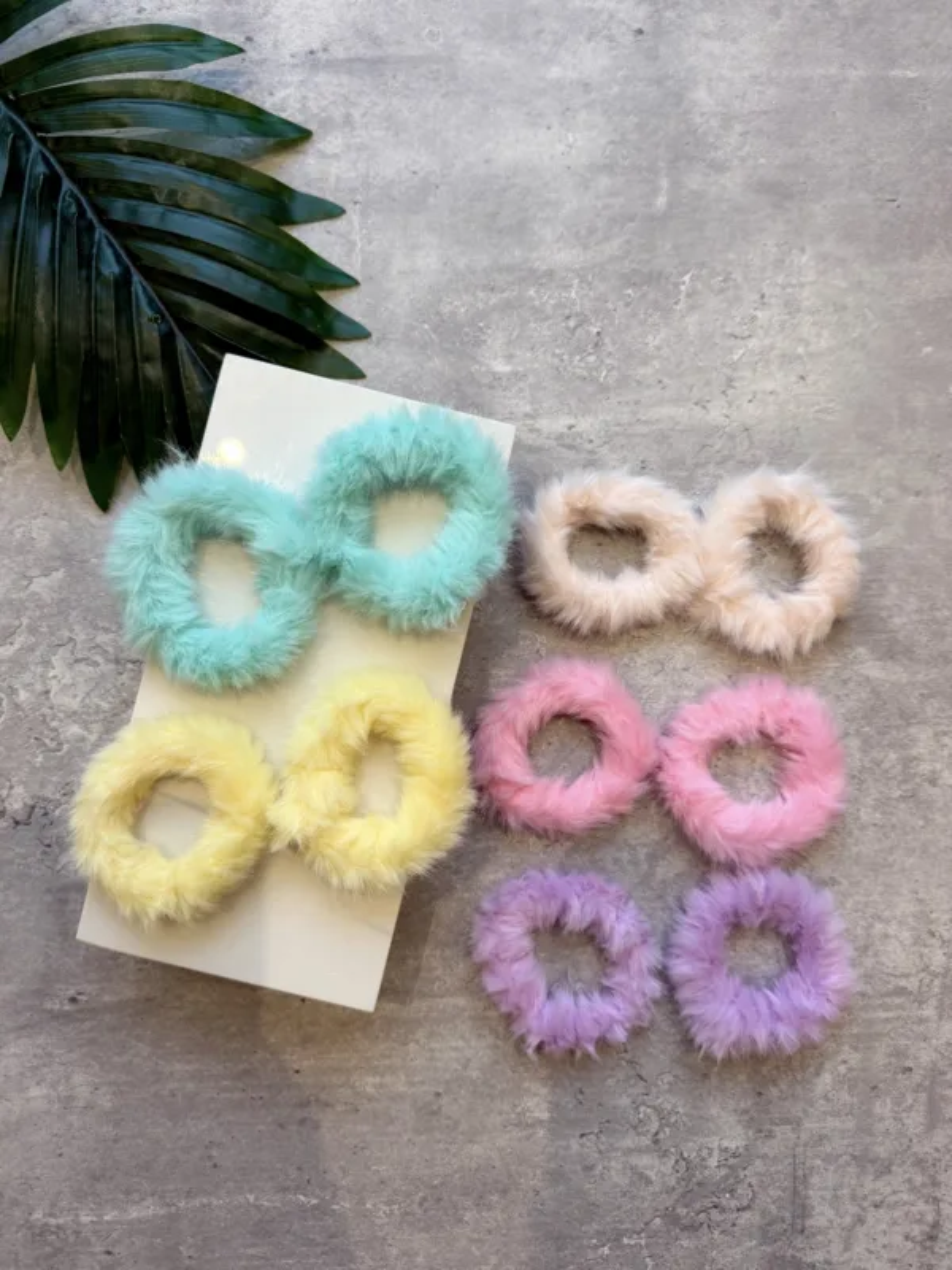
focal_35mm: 24
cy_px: 635
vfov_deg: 71.6
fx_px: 880
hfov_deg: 56.8
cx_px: 476
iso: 160
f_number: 1.78
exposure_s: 1/100
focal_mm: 6.76
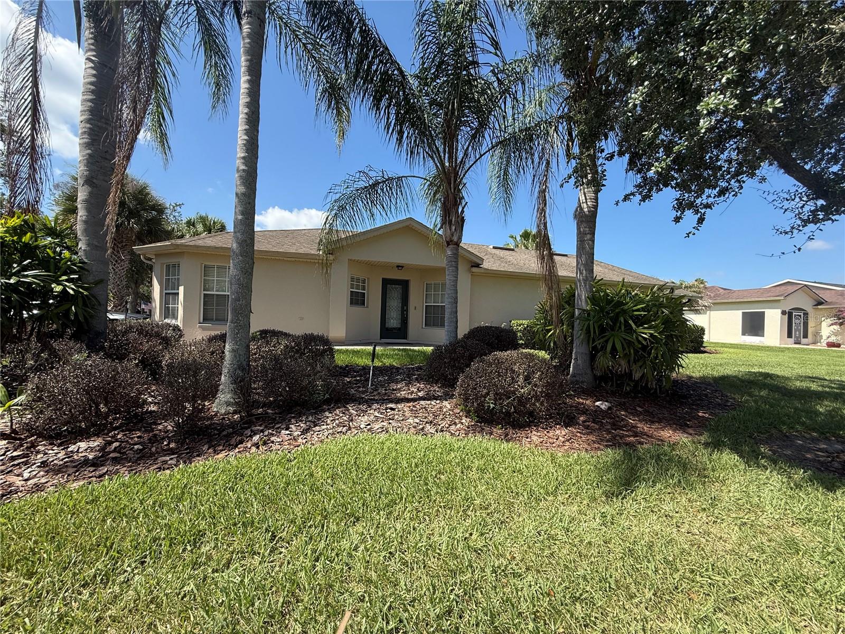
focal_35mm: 14
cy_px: 317
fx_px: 342
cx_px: 422
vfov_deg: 85.7
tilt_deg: +1.3
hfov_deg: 102.1
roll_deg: -1.9
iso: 64
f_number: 2.2
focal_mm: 2.22
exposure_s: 1/1033
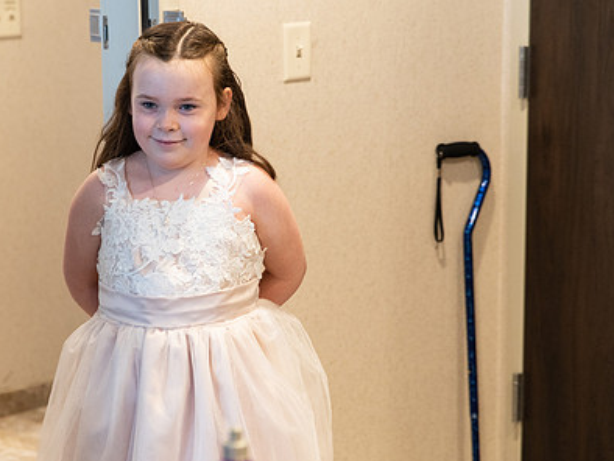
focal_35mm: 99
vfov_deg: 15.0
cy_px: 200
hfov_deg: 19.8
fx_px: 1757
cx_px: 199
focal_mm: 70
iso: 2000
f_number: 2.8
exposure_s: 1/320
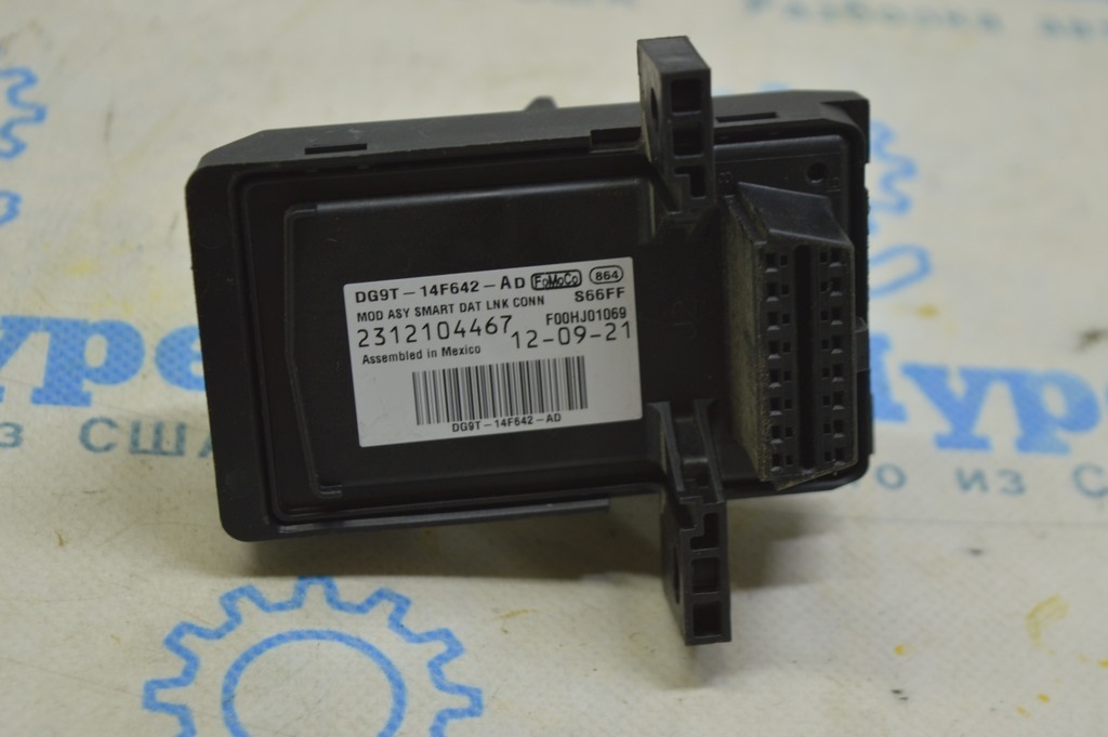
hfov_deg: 24.6
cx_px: 554
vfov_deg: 16.5
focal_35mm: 82
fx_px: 2537
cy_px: 368
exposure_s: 1/25
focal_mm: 55
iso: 400
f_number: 5.6
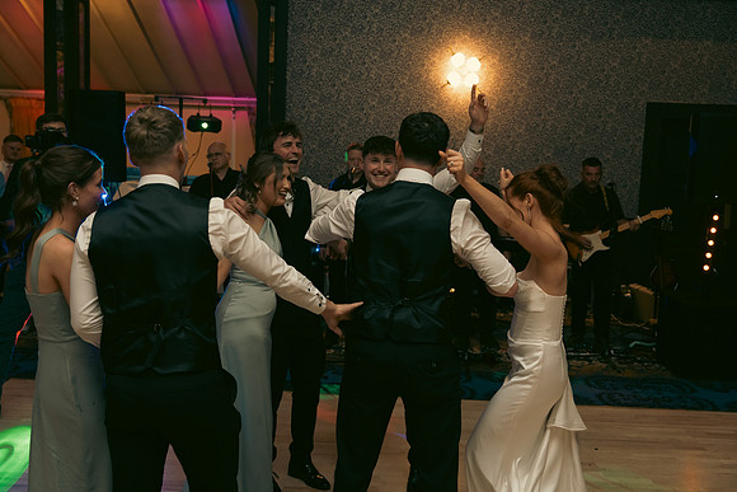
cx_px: 368
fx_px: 799
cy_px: 246
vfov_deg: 34.2
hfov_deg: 49.5
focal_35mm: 39
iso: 2500
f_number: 3.5
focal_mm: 39
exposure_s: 1/200
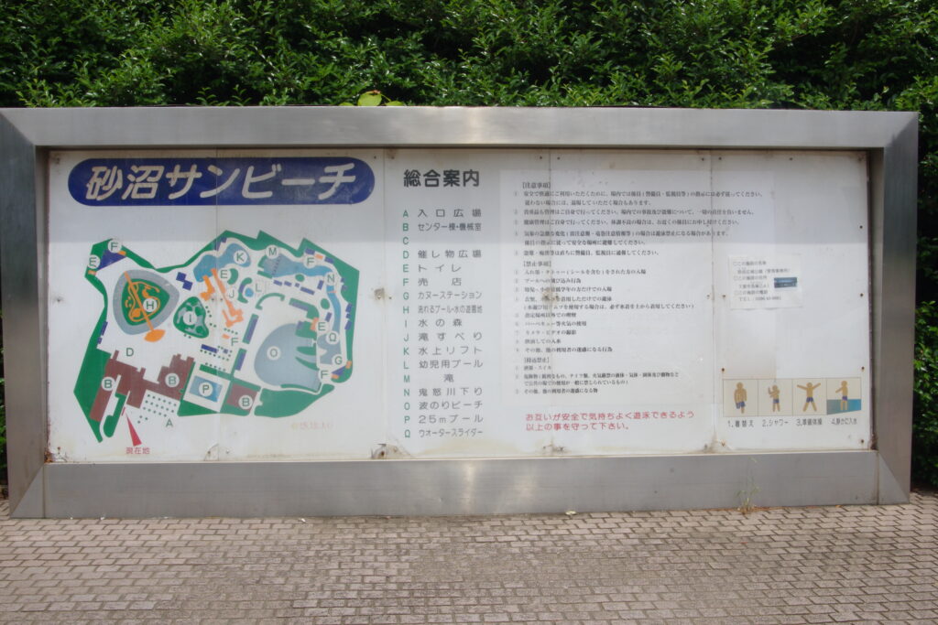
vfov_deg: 31.9
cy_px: 312
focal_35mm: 42
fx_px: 1094
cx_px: 469
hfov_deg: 46.4
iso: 400
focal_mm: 28
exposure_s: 1/100
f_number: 25
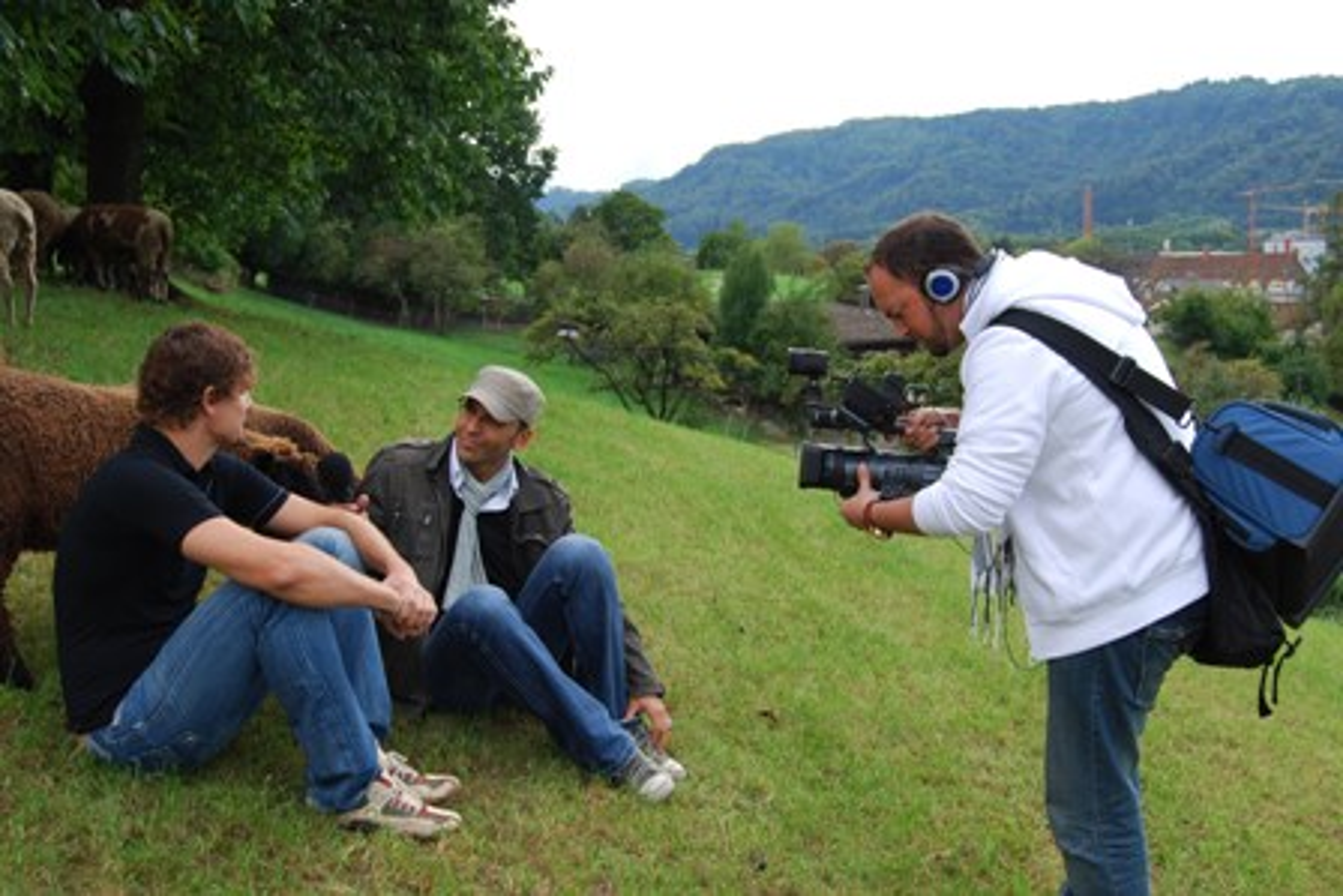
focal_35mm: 39
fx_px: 1455
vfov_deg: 34.2
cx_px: 672
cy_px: 448
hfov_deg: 49.5
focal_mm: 26
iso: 100
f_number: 6.3
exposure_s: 1/160
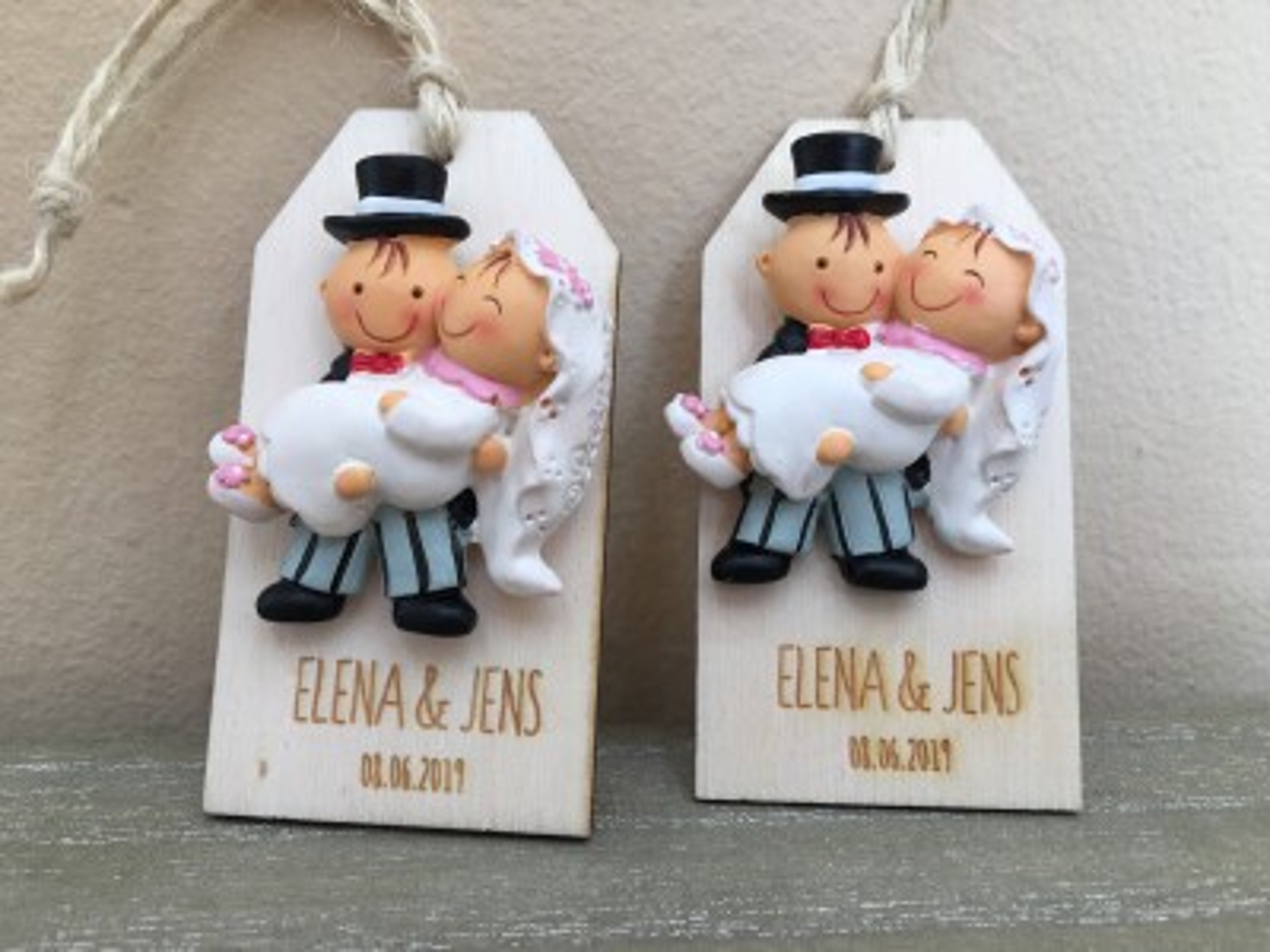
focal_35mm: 29
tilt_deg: -15.6
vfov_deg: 48.2
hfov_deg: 61.7
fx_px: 1064
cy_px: 476
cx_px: 635
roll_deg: -0.5
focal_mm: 4.15
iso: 25
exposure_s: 1/50
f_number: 2.2
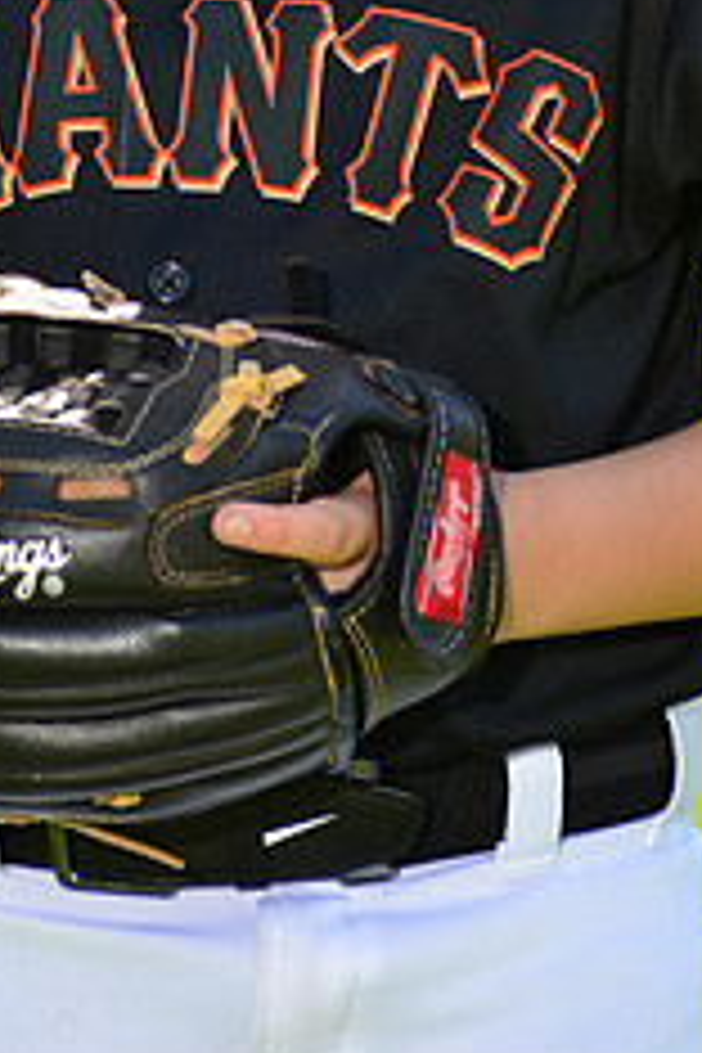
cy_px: -171
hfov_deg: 3.3
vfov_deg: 4.9
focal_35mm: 422
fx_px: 12343
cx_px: 119
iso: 200
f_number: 8
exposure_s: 1/250
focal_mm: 170
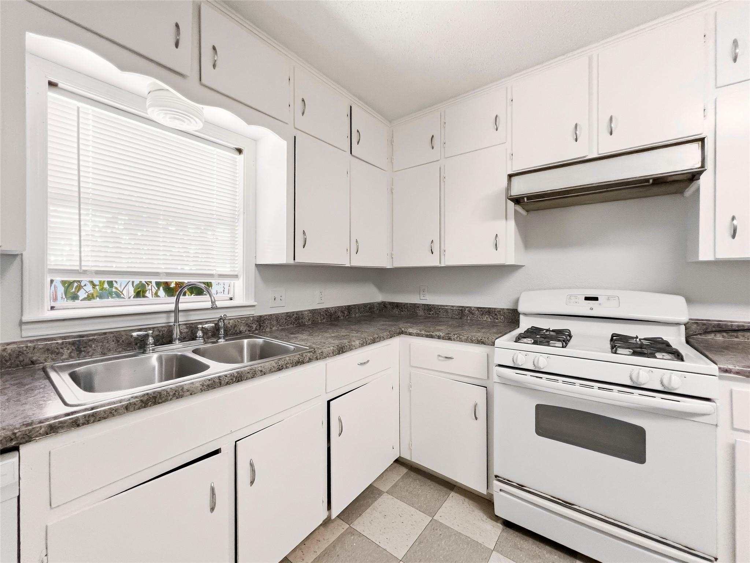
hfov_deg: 106.2
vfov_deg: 89.9
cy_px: 282
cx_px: 375
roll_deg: -0.1
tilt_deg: -0.9
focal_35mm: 13
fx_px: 282
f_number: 1.8
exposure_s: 1/120
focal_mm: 1.6
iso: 200
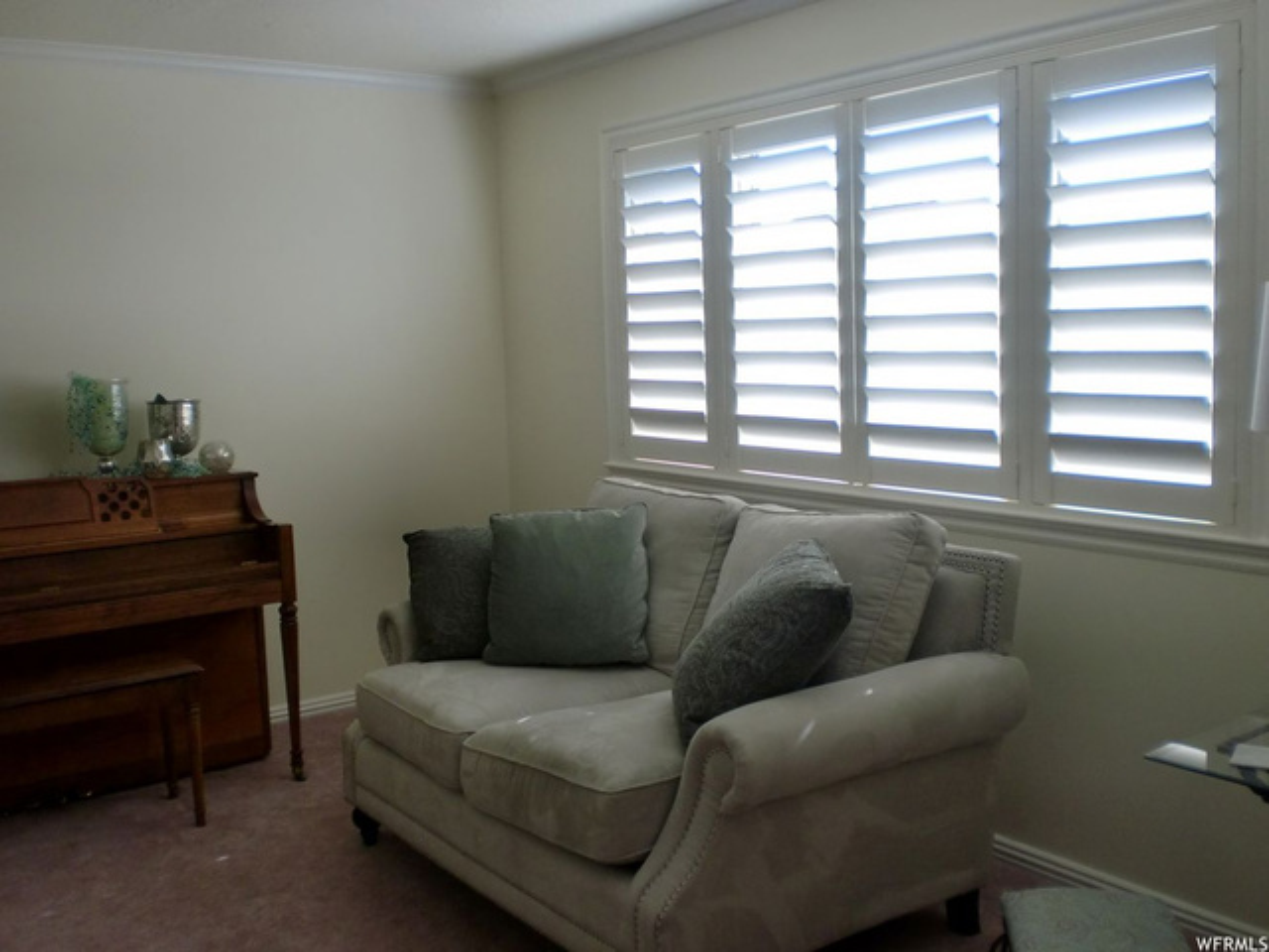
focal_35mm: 35
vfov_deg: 40.7
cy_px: 476
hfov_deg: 52.6
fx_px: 1283
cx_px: 634
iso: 64
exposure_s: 1/60
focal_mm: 6.3
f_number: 3.1
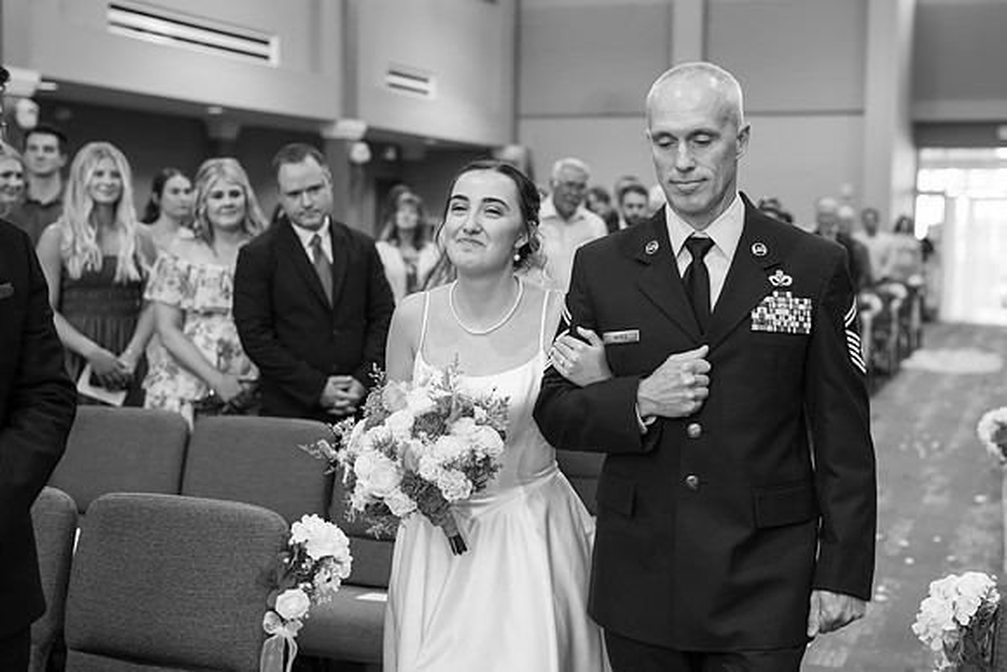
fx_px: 1399
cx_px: 504
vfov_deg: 27.0
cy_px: 336
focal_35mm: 50
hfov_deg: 39.6
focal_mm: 50
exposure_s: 1/200
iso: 1250
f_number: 2.8
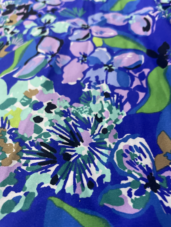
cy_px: 114
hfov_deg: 53.1
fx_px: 171
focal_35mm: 26
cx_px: 86
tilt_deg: -53.9
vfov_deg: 67.3
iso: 500
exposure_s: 1/33
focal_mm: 4.2
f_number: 1.6
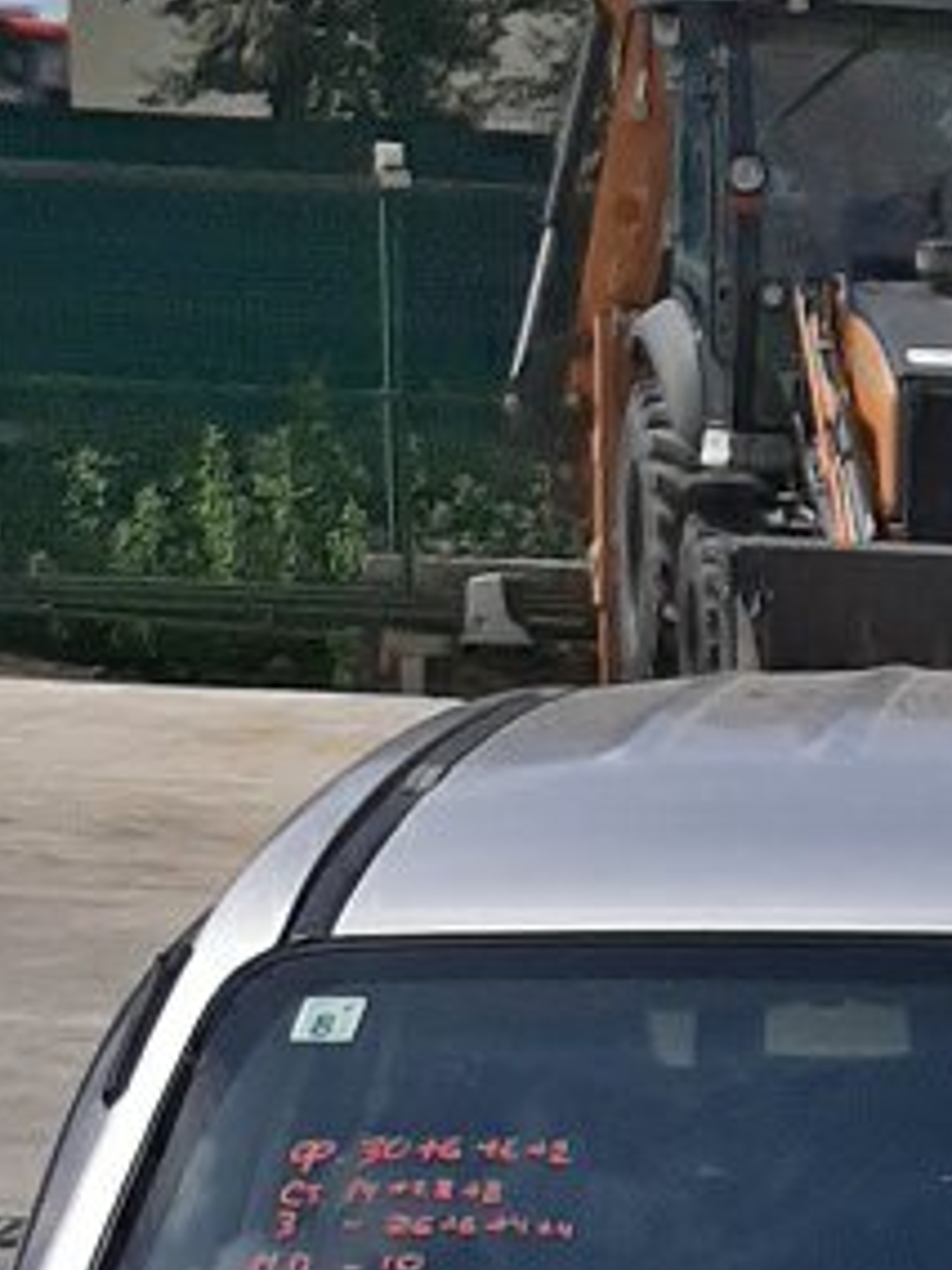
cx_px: 1220
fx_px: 4840
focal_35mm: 132
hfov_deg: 11.0
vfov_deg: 12.7
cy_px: 2697
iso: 40
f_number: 1.7
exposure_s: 1/5618
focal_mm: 3.93
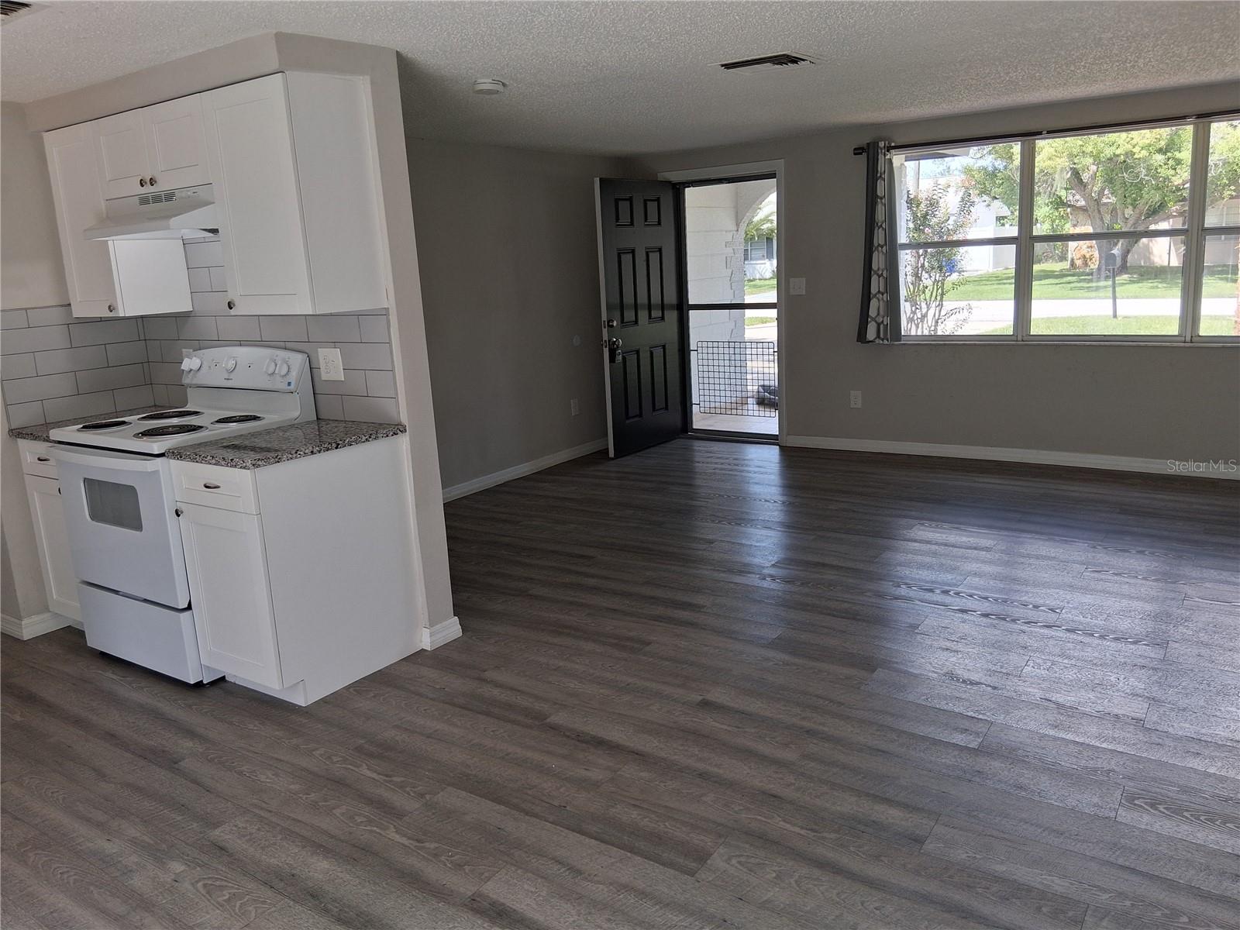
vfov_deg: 53.1
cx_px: 620
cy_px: 465
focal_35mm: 26
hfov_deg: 67.3
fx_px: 931
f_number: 1.8
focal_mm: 3.98
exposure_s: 1/100
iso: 32
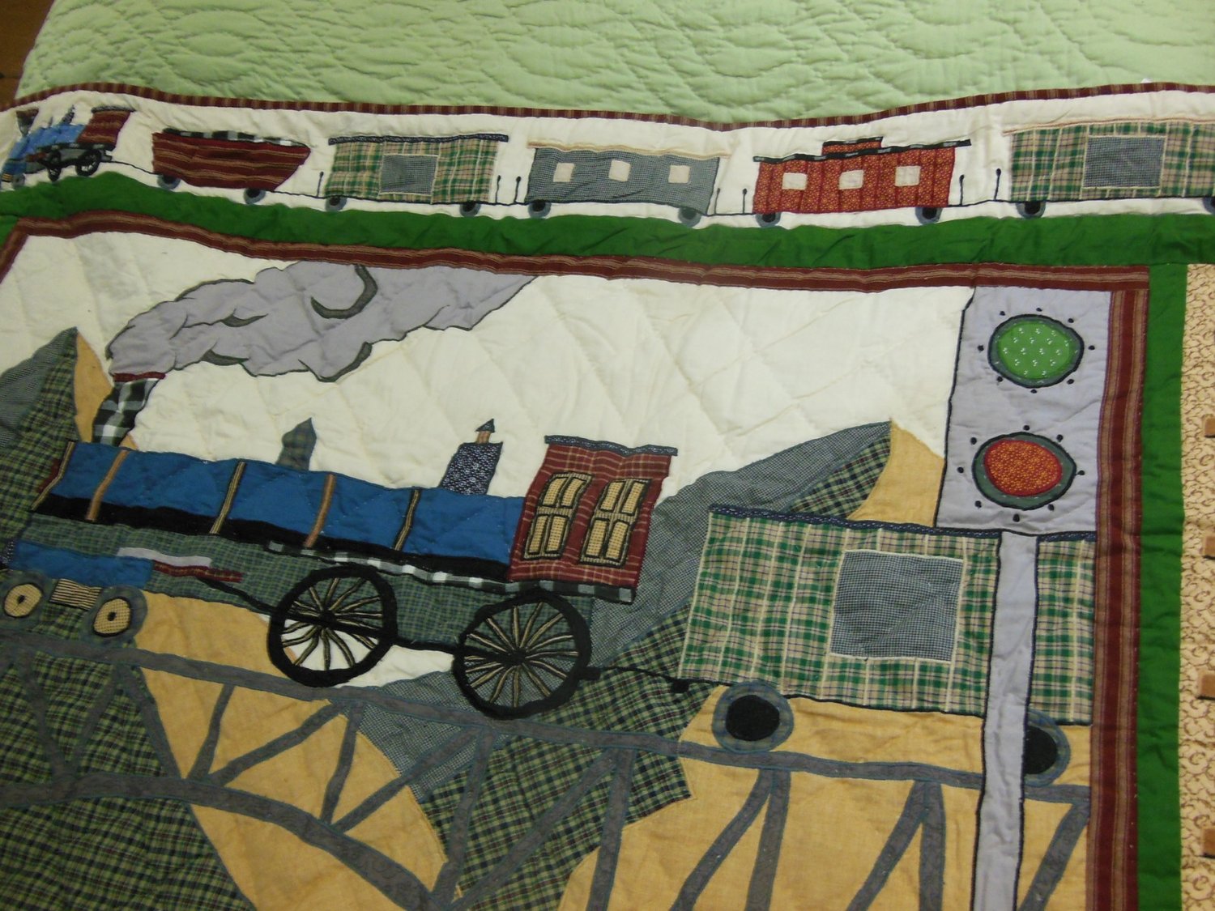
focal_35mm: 34
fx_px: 1193
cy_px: 456
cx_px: 608
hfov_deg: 54.0
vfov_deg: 41.8
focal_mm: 6
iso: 400
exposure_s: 1/20
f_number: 3.9
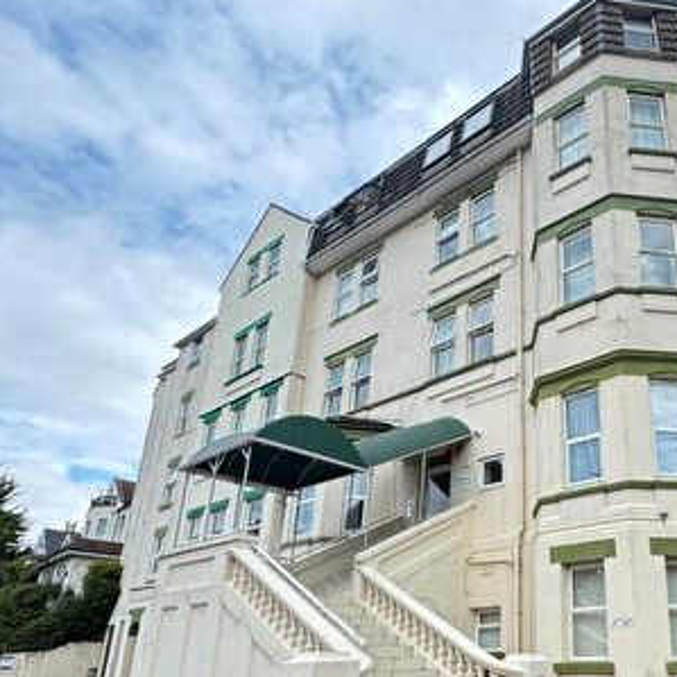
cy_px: 443
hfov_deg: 52.8
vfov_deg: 54.7
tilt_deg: +20.4
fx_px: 642
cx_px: 519
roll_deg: +0.1
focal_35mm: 29
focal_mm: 2.22
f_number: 2.2
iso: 50
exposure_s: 1/438
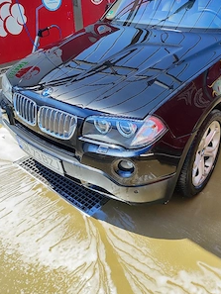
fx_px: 264
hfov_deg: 45.3
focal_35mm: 31
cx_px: 127
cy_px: 106
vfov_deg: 57.4
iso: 50
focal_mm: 5.59
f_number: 1.88
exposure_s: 1/476
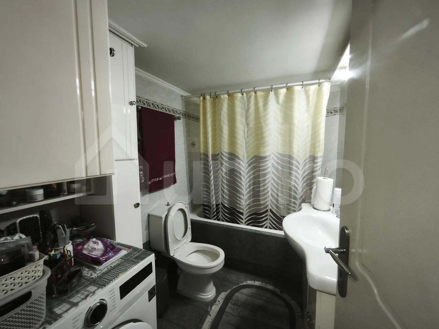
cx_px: 220
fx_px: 190
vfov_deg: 81.7
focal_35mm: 15
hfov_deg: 98.2
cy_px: 164
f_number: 2.2
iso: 400
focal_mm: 1.91
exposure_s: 1/33.3
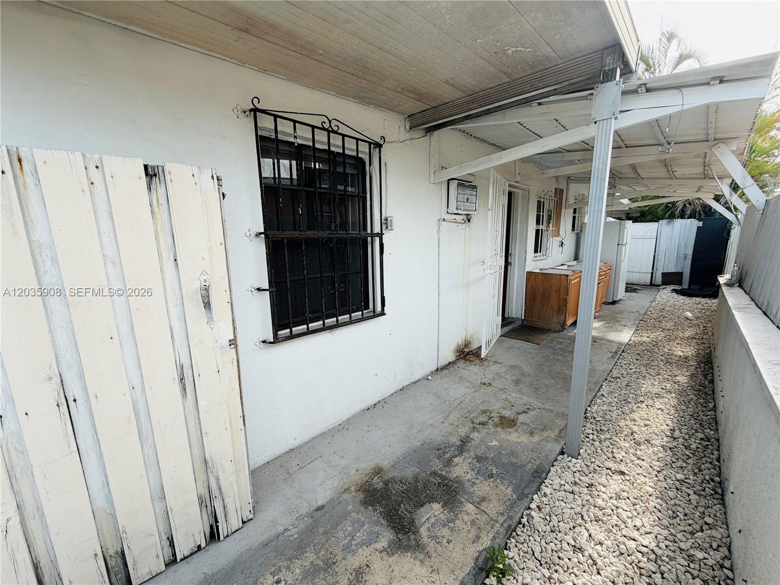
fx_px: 315
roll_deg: +0.1
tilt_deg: -10.9
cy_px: 292
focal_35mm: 14
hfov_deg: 102.1
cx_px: 390
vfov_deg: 85.7
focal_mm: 2.22
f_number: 2.2
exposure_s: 1/475
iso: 64
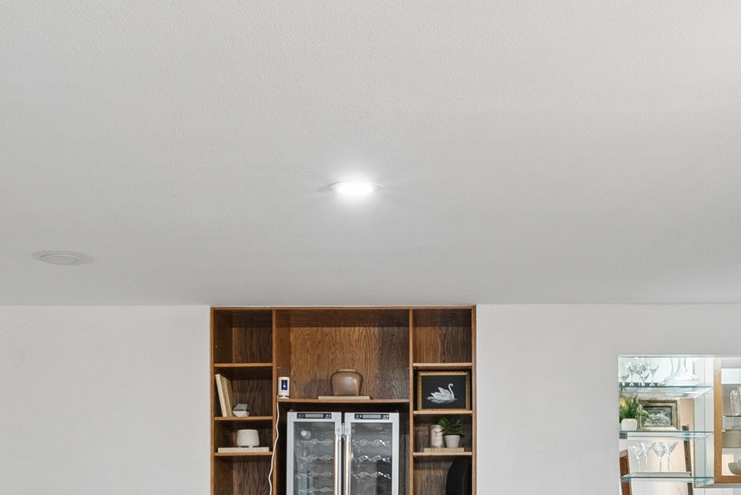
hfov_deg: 32.3
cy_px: 546
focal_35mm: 62
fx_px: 1277
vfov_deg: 20.9
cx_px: 433
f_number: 8
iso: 640
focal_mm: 19
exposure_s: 1/20
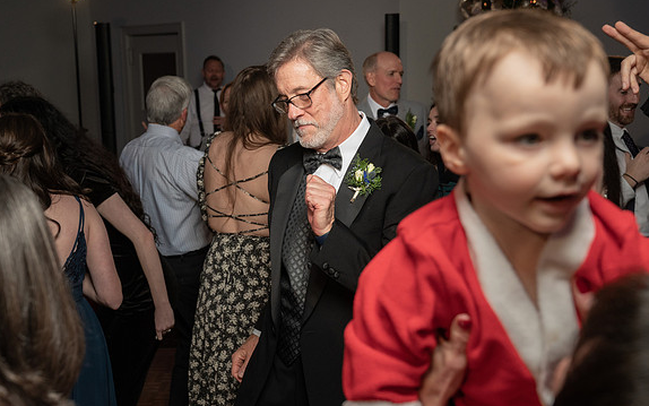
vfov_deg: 24.9
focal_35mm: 52
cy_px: 218
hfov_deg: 38.8
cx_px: 276
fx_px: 920
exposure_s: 1/200
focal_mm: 43
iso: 2000
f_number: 5
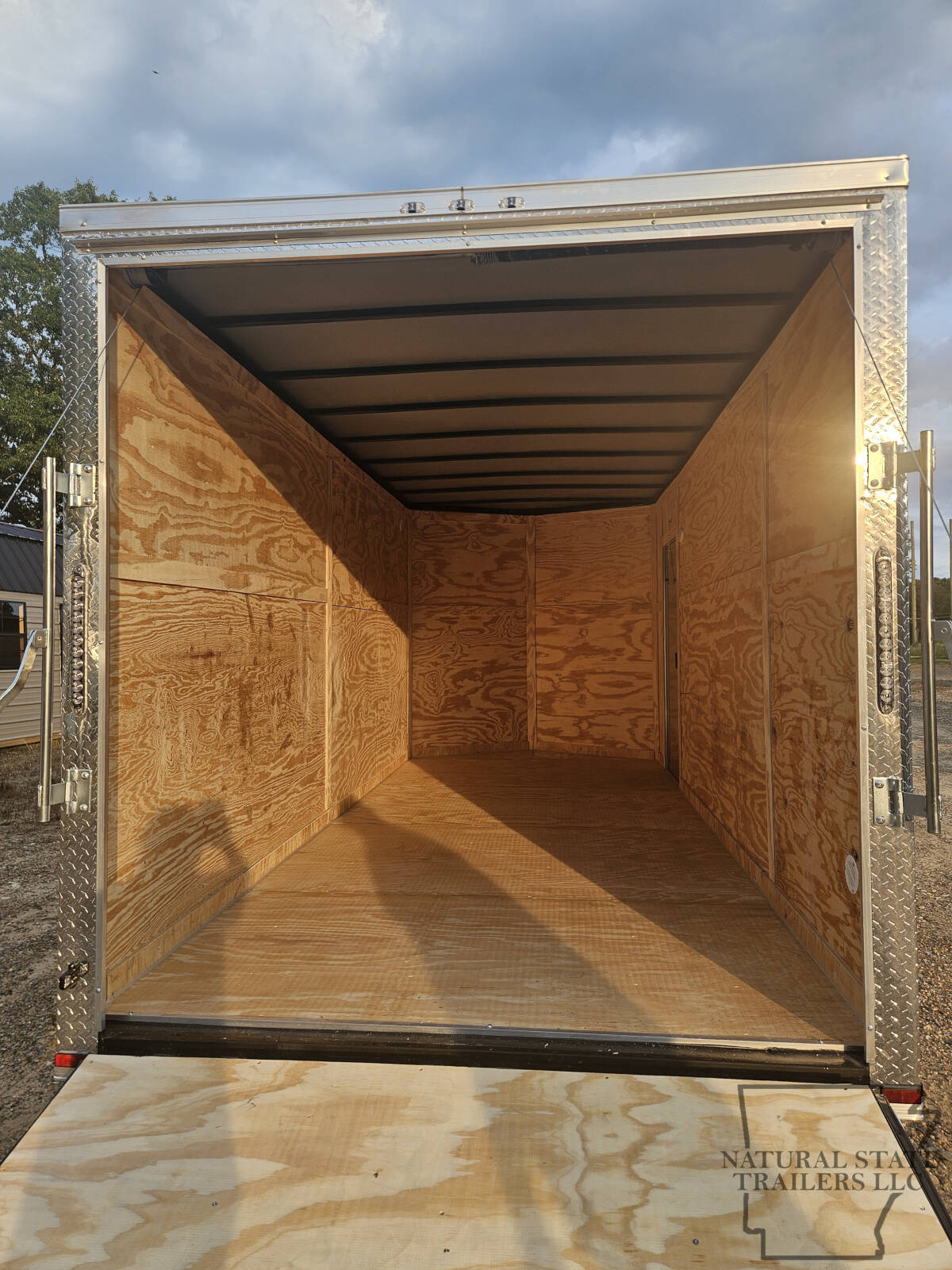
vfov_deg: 73.9
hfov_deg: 58.9
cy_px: 635
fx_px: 843
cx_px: 476
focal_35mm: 23
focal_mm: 5.4
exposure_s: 1/225
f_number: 1.8
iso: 25
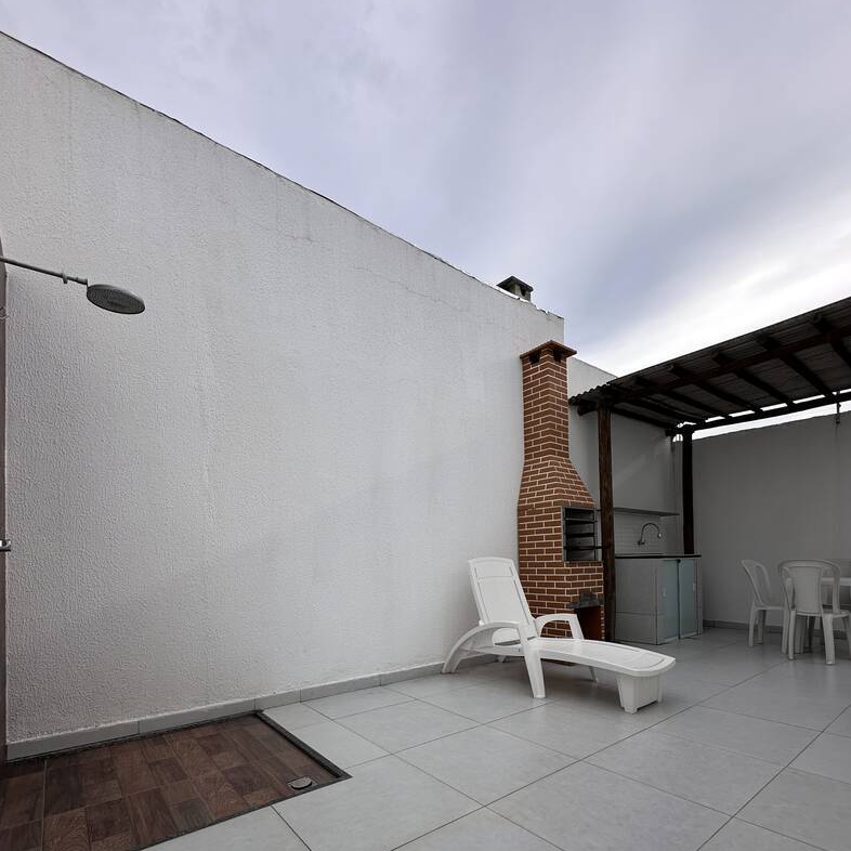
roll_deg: -0.5
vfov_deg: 81.6
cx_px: 430
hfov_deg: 84.0
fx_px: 473
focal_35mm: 17
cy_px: 554
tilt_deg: +0.9
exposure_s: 1/1182
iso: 50
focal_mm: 2.22
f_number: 2.2
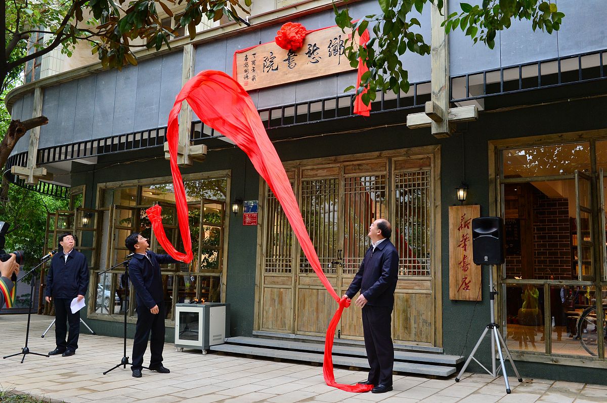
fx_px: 539
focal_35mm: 32
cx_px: 304
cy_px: 202
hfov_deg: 58.8
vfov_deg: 41.0
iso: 500
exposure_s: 1/250
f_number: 8
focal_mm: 32
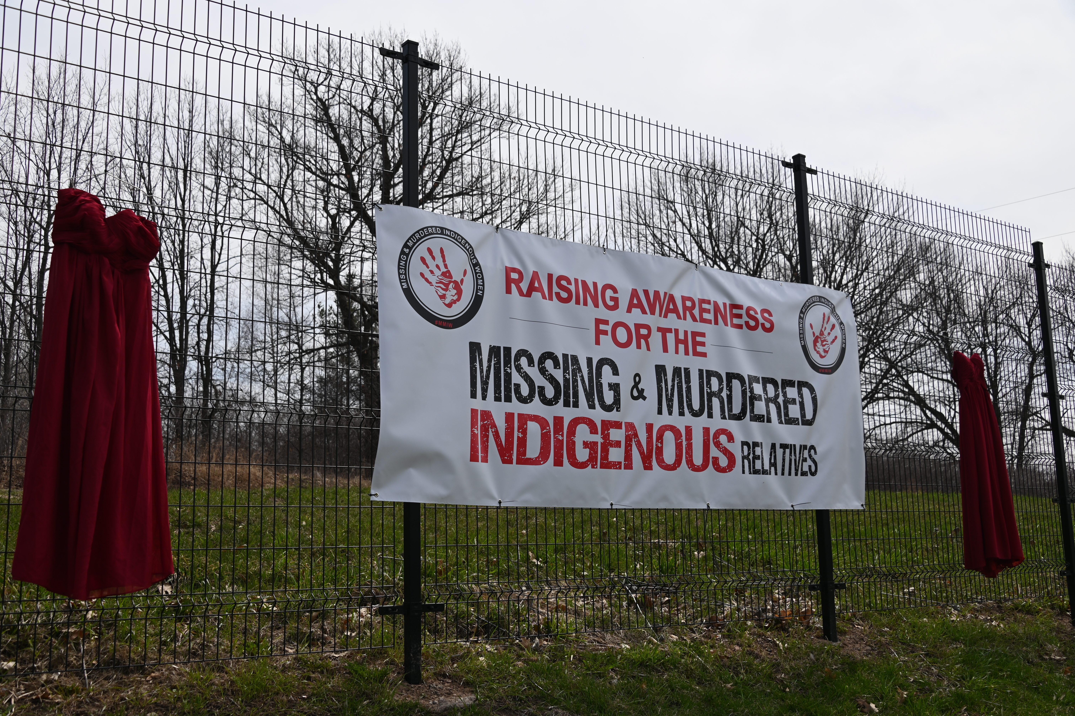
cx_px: 538
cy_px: 358
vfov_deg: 36.8
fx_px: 1074
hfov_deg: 53.2
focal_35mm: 36
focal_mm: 36
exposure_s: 1/500
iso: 100
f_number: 8
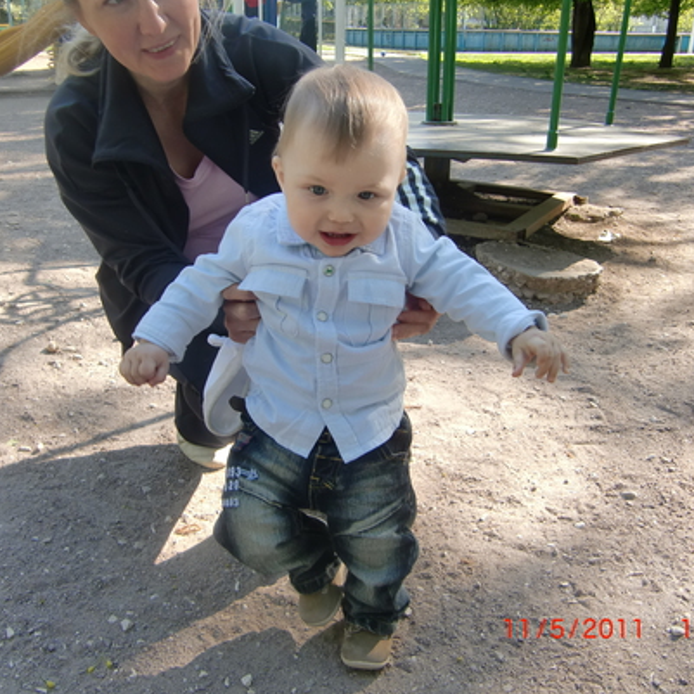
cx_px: 344
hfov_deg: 48.5
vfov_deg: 48.4
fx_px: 771
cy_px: 344
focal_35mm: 34
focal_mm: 4.9
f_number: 2.6
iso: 64
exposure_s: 1/200
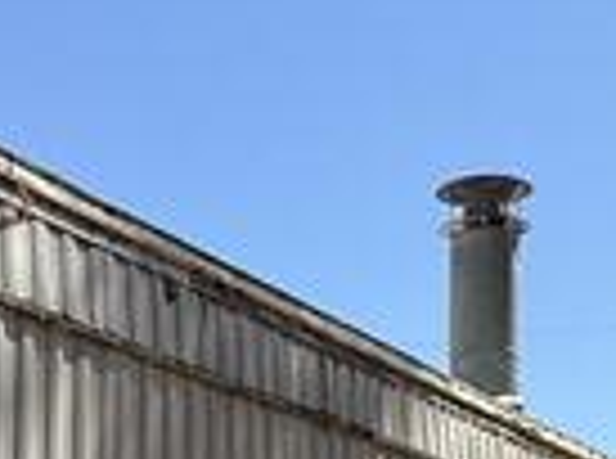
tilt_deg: +10.4
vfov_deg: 17.5
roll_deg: +1.2
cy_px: 468
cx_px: 175
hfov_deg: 23.7
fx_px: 1455
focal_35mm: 82
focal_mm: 2.22
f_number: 2.2
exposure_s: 1/1339
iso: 50
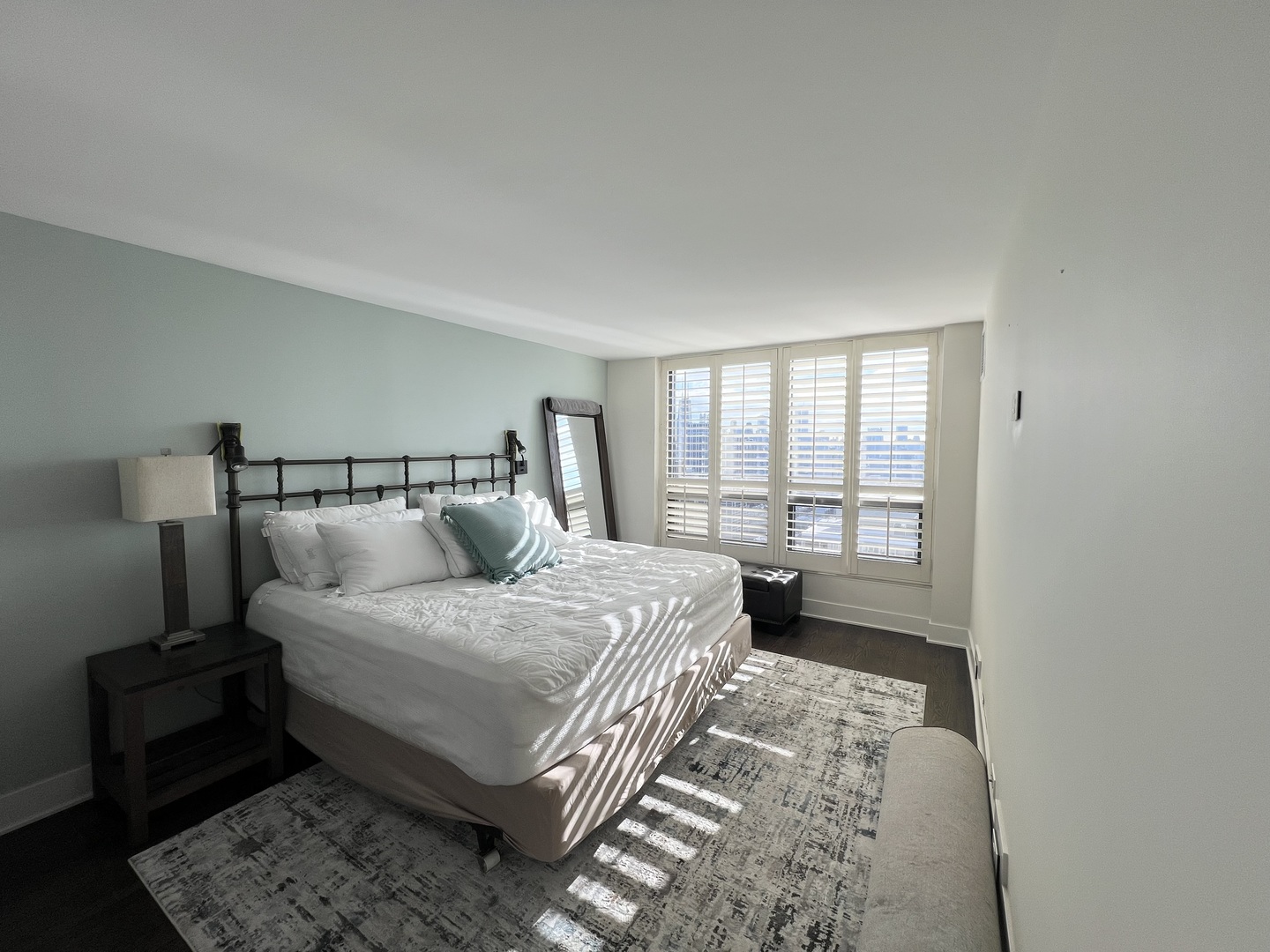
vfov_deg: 89.9
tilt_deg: -3.4
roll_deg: -0.1
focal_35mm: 13
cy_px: 476
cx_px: 635
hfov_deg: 106.2
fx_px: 477
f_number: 1.8
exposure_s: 1/445
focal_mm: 1.57
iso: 32
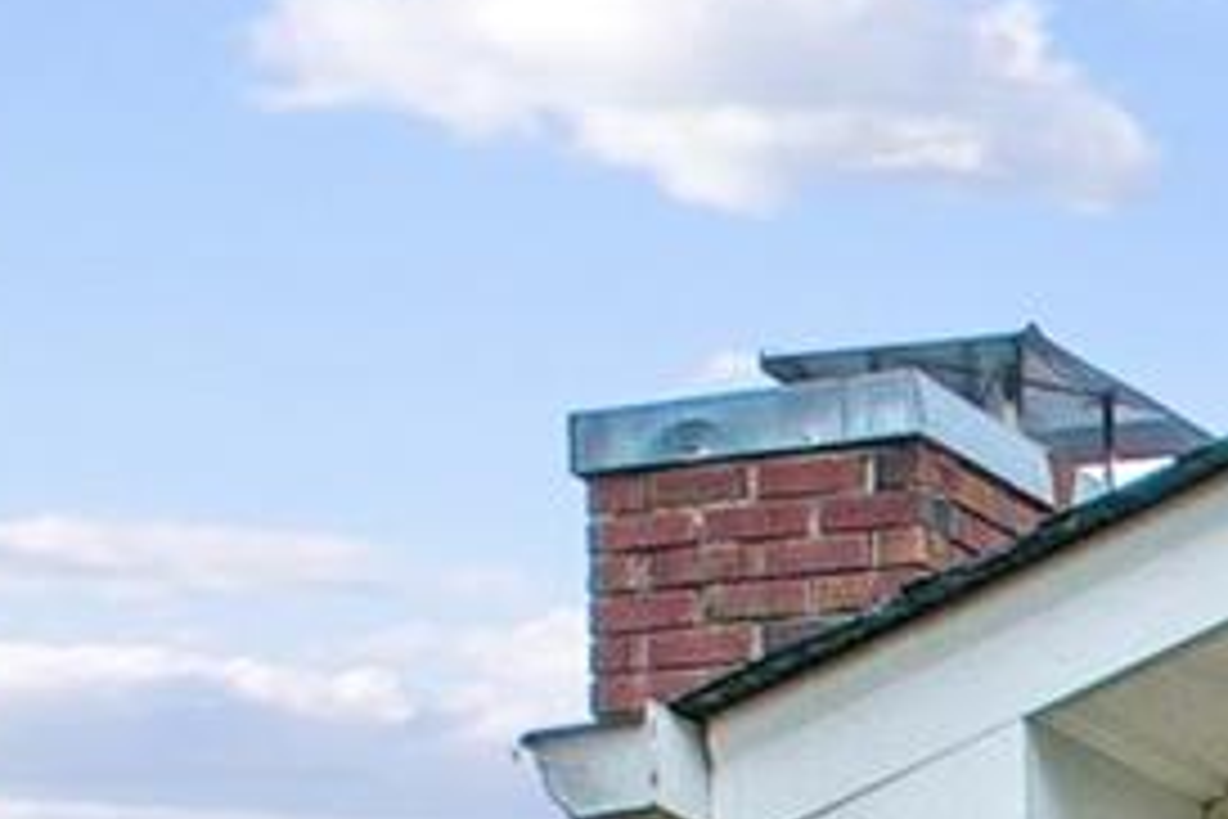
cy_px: 2752
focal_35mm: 165
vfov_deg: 7.1
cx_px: 3536
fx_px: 5628
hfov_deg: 9.8
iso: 100
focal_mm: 8.4
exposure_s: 1/80
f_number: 2.8
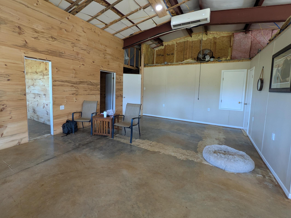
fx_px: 143
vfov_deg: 74.6
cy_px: 100
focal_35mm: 17
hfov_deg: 90.6
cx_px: 129
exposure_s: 1/24
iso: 120
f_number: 2.2
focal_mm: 1.83
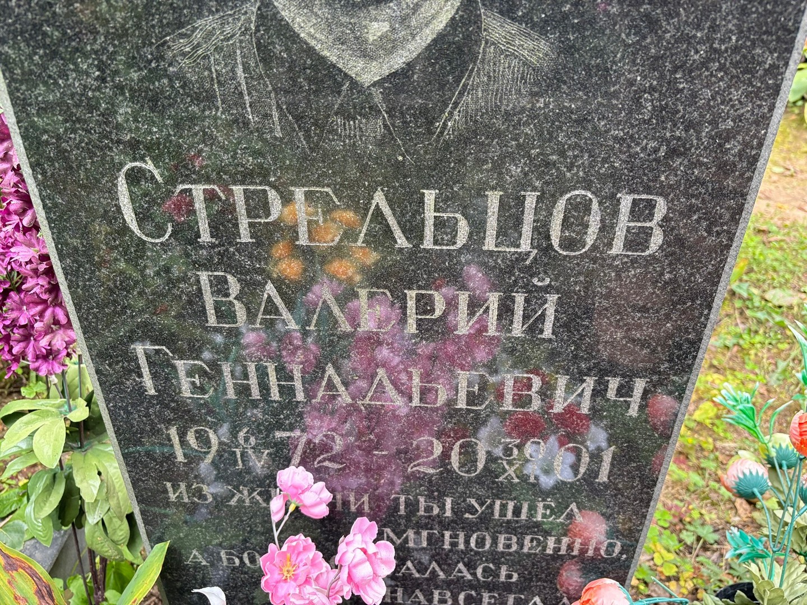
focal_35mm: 26
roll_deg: -1.3
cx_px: 404
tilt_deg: -33.8
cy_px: 302
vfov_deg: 53.1
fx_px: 606
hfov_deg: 67.3
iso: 125
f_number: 1.6
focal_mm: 5.96
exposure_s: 1/104
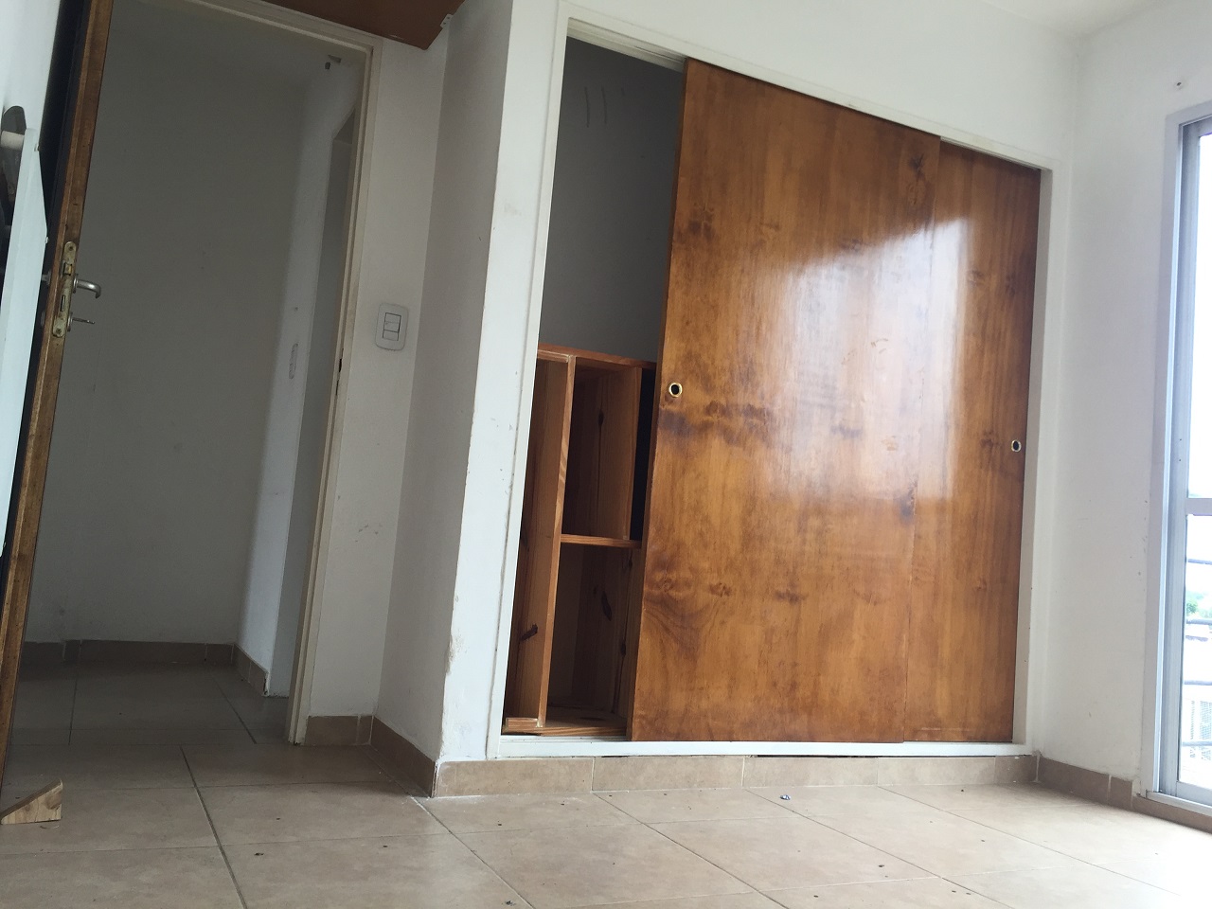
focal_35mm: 29
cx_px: 606
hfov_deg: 61.7
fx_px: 1015
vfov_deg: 48.2
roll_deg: -5.8
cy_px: 454
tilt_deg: +6.4
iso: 40
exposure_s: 1/50
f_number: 2.2
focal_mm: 4.15
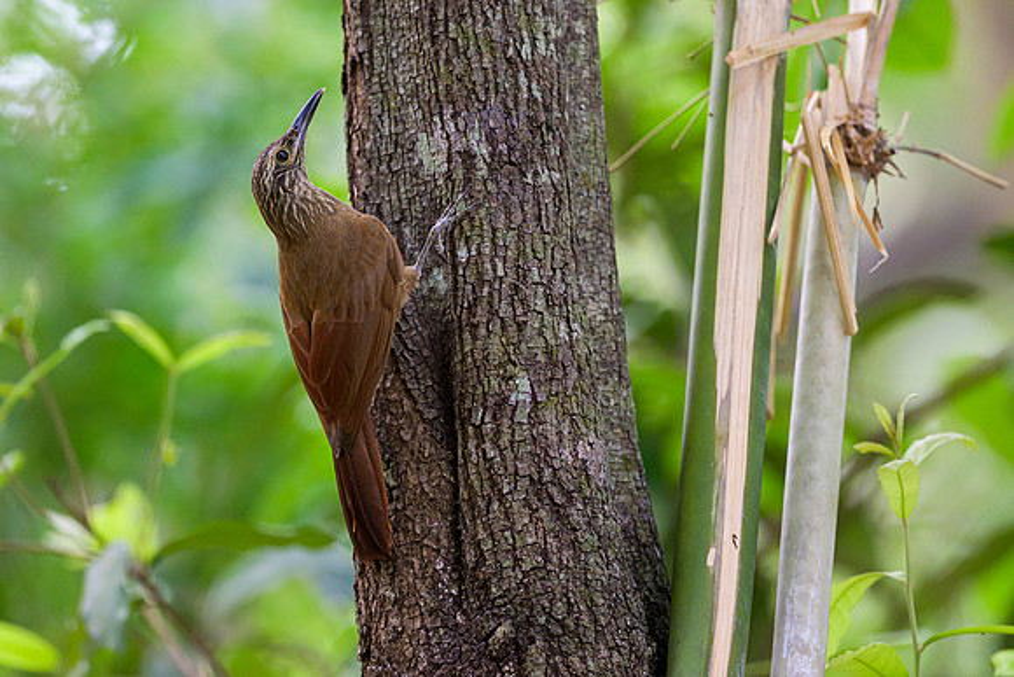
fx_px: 19662
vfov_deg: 2.0
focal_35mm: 698
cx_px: 460
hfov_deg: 3.0
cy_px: 244
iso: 1250
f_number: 2.8
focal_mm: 400
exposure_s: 1/250
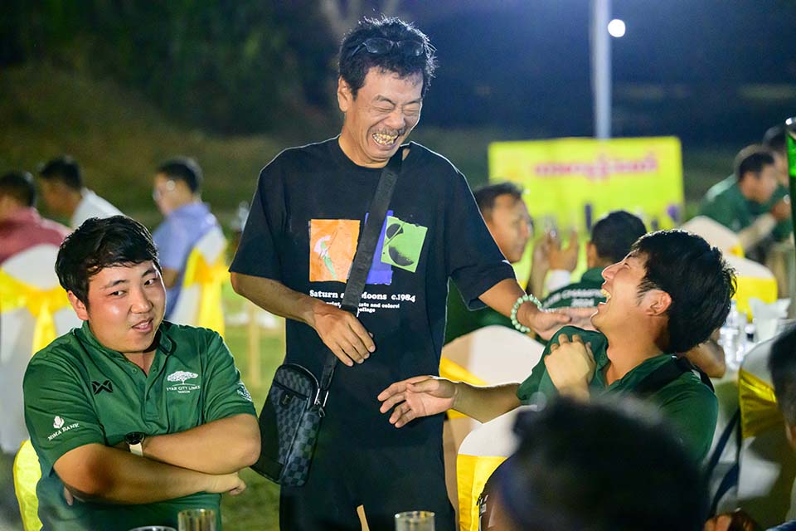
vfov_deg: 13.3
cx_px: 398
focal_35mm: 103
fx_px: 2277
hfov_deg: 19.8
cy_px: 266
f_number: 2.8
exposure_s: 1/250
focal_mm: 103
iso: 12800
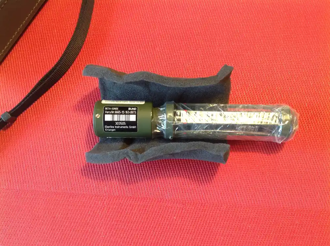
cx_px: 165
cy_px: 123
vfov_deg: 40.6
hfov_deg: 52.7
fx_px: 333
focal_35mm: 35
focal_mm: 4.28
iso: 200
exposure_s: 1/15
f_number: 2.4
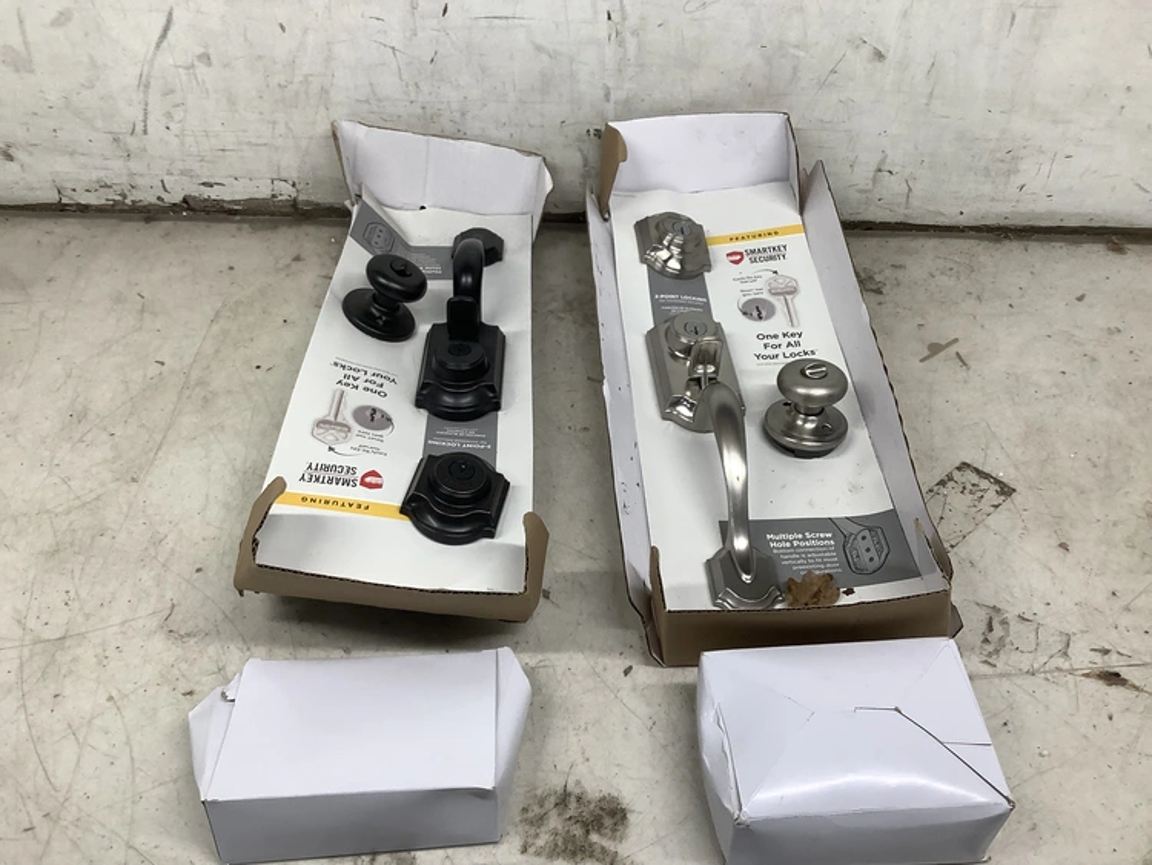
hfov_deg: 58.3
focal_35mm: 31
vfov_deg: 45.5
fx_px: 1032
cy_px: 432
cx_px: 576
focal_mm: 3.3
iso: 50
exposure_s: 1/120
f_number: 2.4
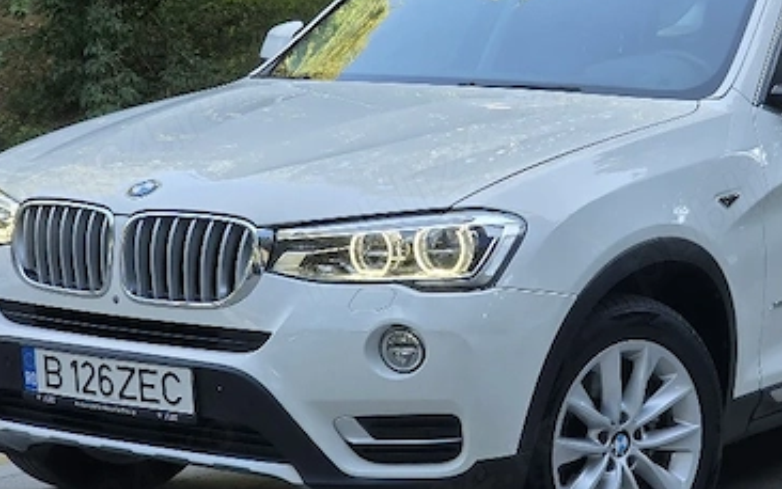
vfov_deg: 10.9
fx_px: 2558
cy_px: 194
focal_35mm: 120
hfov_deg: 17.3
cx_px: 515
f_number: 2.4
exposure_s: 1/370
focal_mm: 7.9
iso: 125
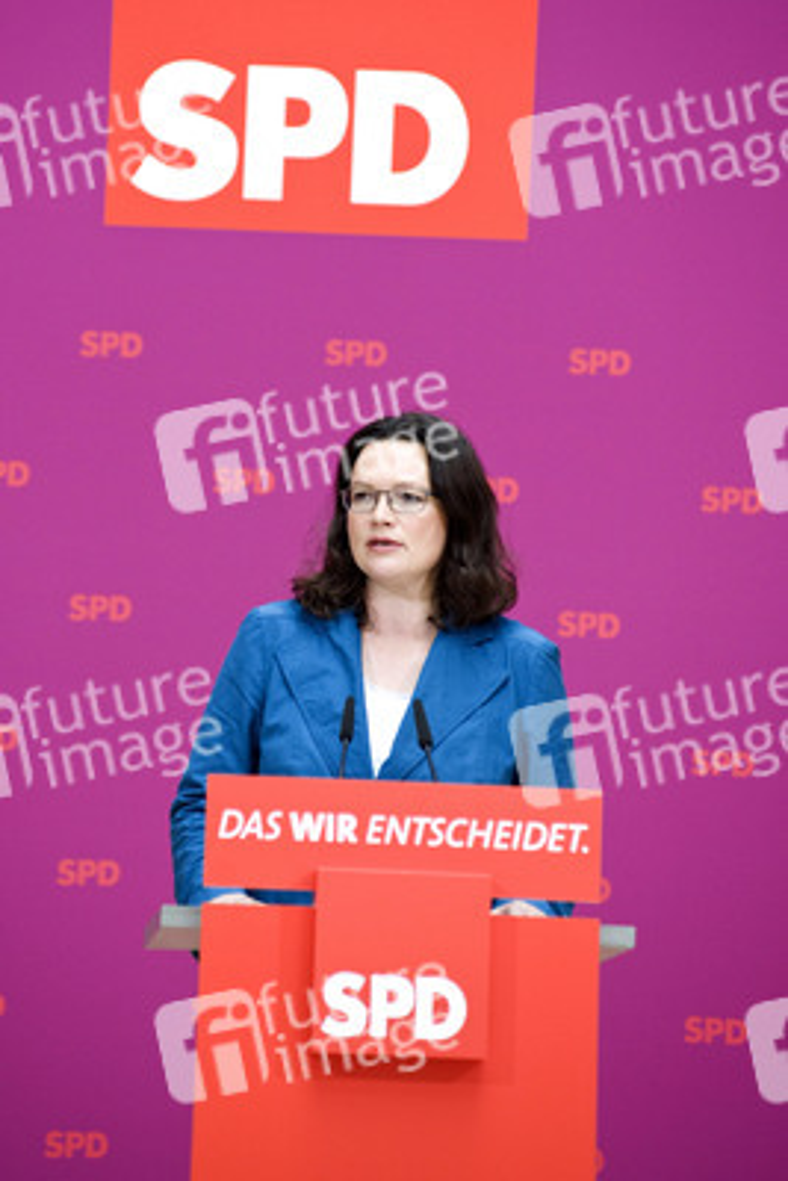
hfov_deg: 8.1
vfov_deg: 12.1
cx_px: 394
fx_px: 5576
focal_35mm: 170
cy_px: 590
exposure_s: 1/800
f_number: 4.5
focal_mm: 170
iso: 1600
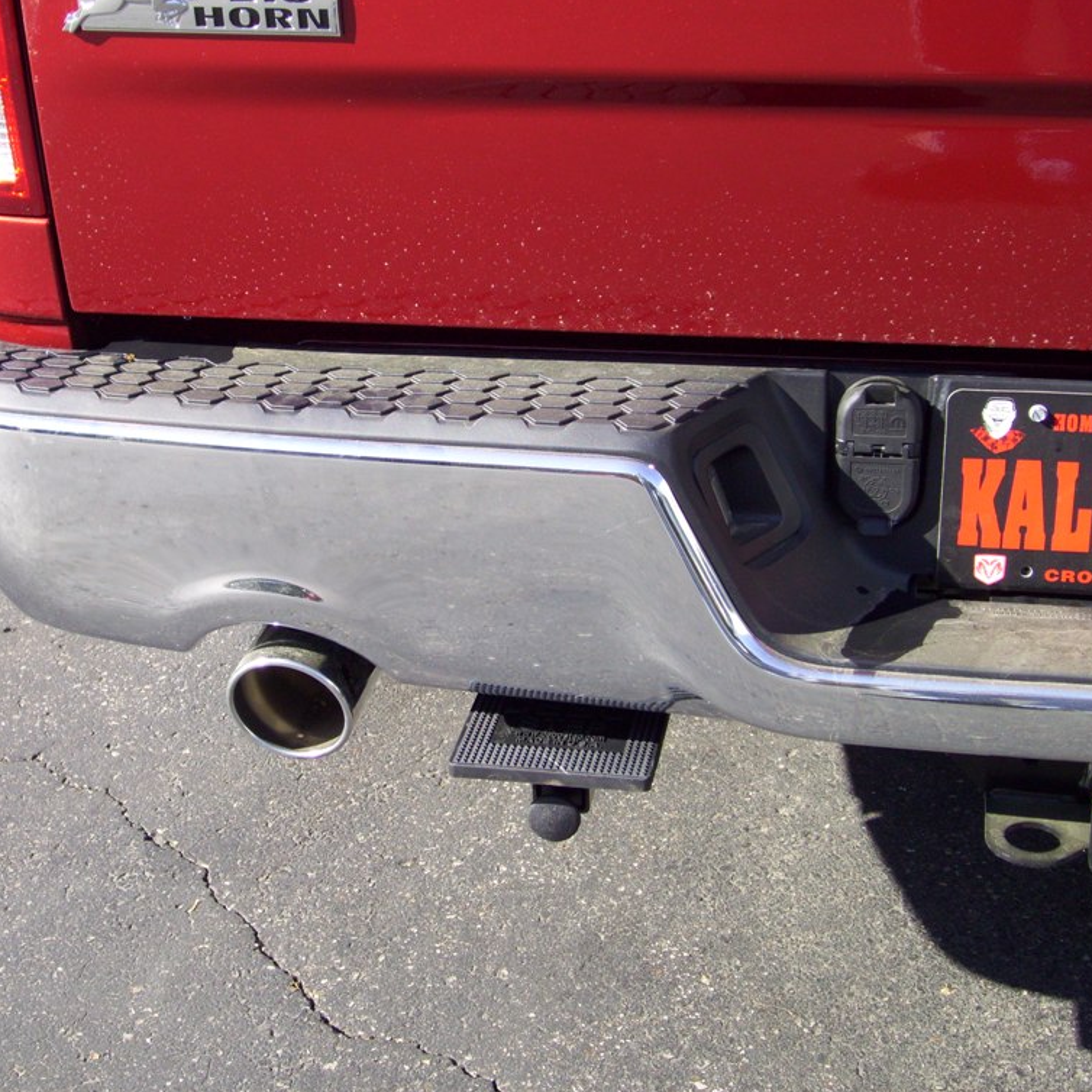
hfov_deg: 28.6
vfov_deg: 28.6
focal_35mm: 60
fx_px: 2141
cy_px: 539
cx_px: 461
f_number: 4
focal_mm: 8.8
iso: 80
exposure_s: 1/200
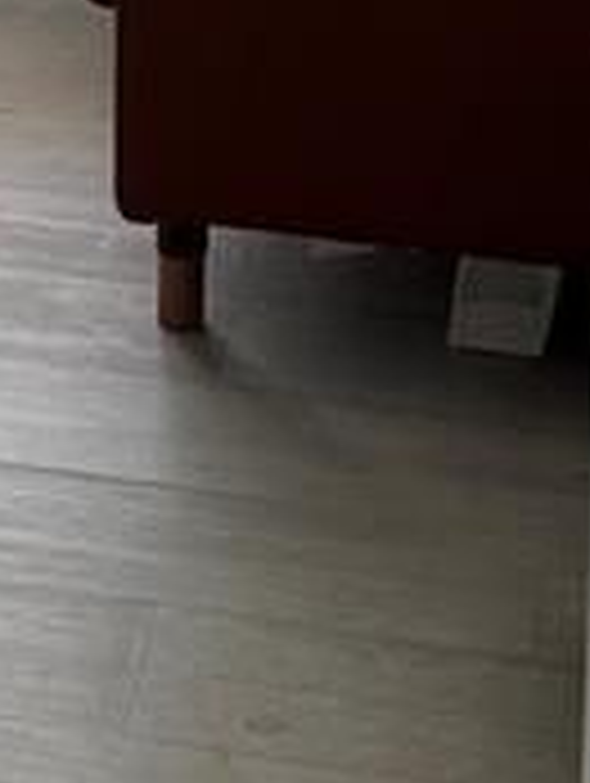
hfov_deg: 7.9
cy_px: -652
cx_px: -626
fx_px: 4058
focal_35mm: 179
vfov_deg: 10.4
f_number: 1.5
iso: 50
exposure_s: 1/1135
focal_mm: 5.7
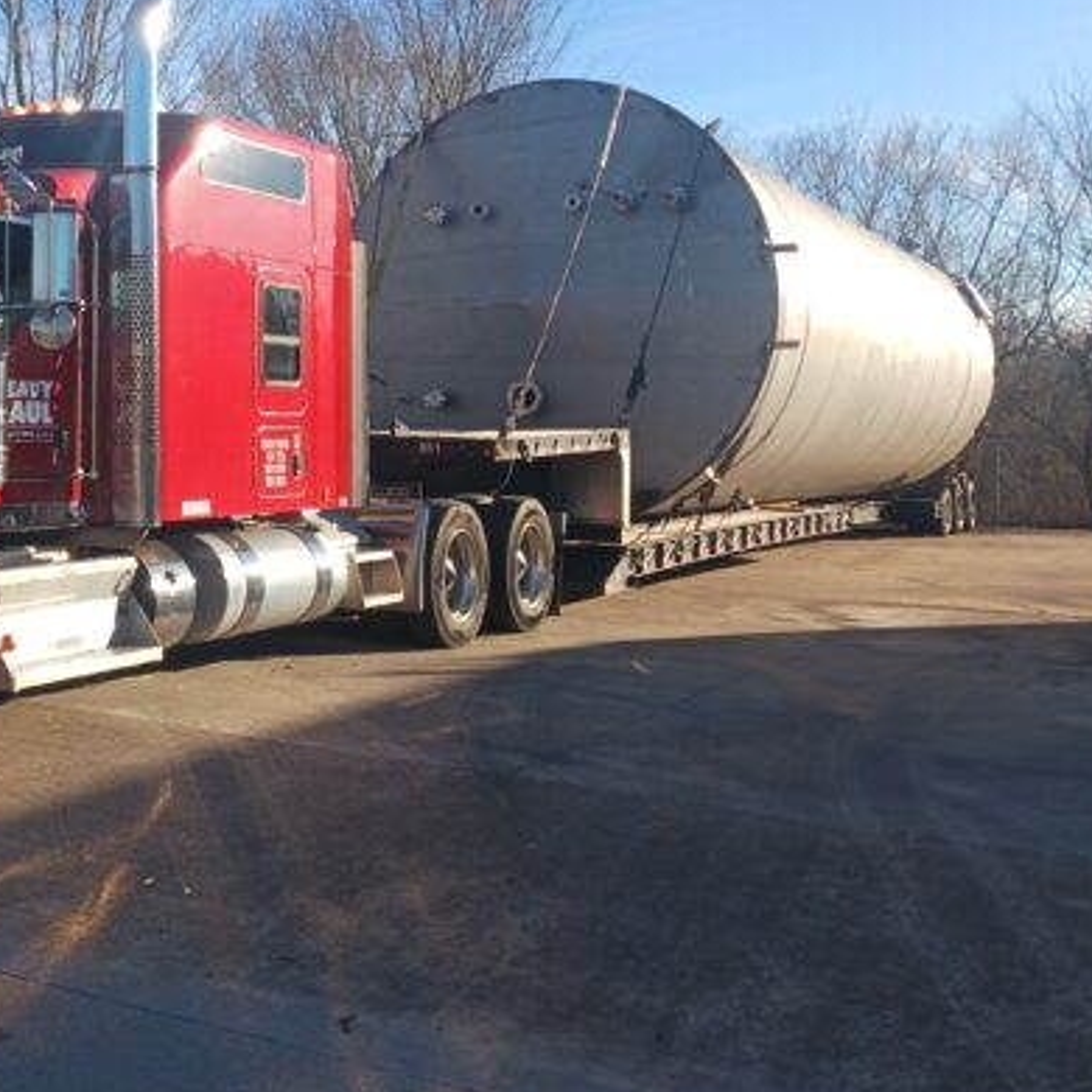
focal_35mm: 47
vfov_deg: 35.7
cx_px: 92
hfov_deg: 33.9
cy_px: 358
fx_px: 1677
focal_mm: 4
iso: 20
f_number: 1.8
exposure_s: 1/198
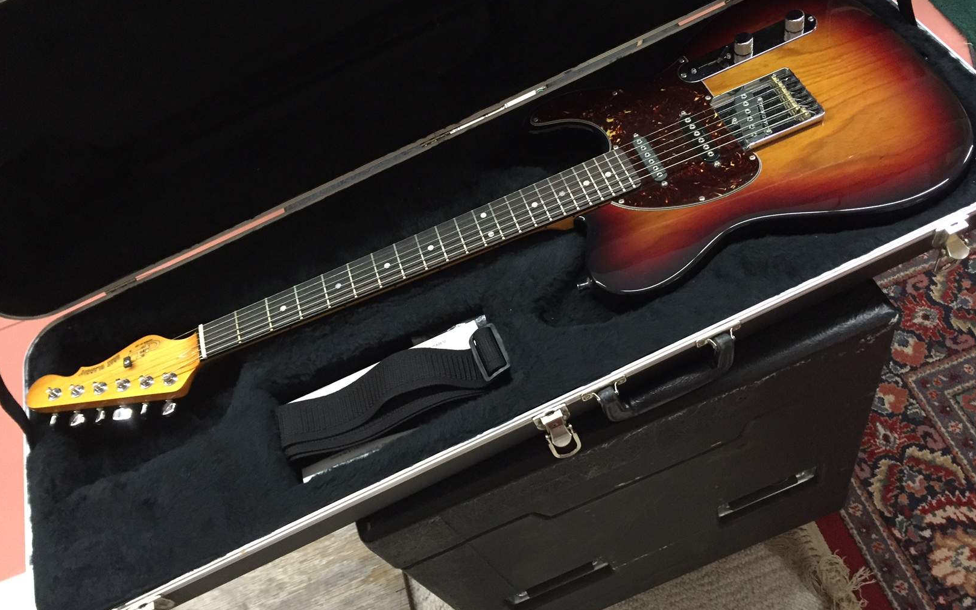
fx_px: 825
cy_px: 248
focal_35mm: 31
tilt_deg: -54.0
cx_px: 490
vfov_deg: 40.4
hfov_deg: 61.2
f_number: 2.2
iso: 320
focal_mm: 4.15
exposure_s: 1/15
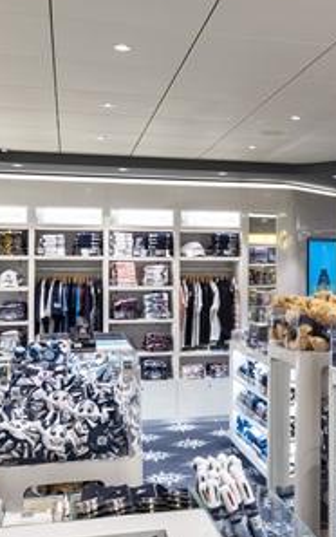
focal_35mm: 48
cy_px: 284
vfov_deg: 41.8
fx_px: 702
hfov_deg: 26.3
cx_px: 278
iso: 100
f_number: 11
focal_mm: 14
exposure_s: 1/3
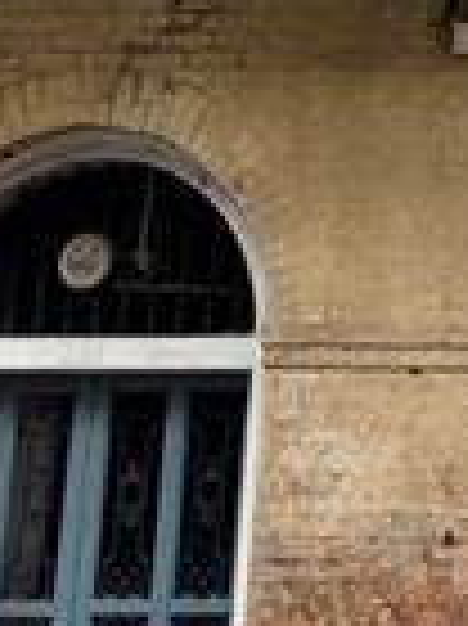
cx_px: 752
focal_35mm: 144
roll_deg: -1.0
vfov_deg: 12.3
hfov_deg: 9.9
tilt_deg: +23.6
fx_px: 2600
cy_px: -594
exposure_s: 1/390
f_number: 1.8
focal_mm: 4.25
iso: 32
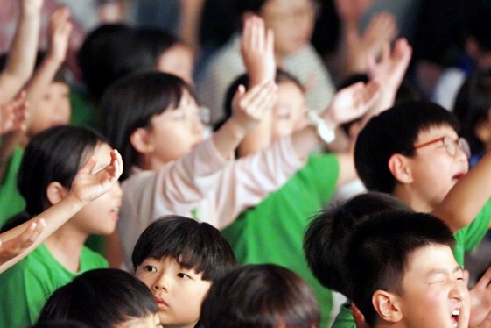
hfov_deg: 6.4
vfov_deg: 4.3
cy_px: 104
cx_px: 199
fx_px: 4378
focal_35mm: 321
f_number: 2.8
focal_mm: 200
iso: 12800
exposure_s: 1/40
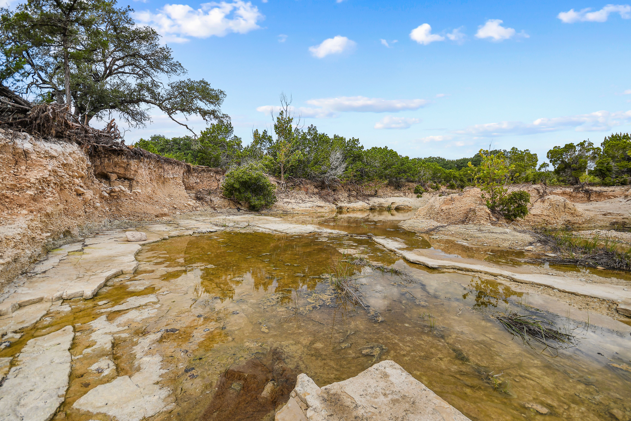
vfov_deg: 77.3
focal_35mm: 15
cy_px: 210
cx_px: 316
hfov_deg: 100.4
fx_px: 263
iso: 125
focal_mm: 10
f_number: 5.6
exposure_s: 1/2000
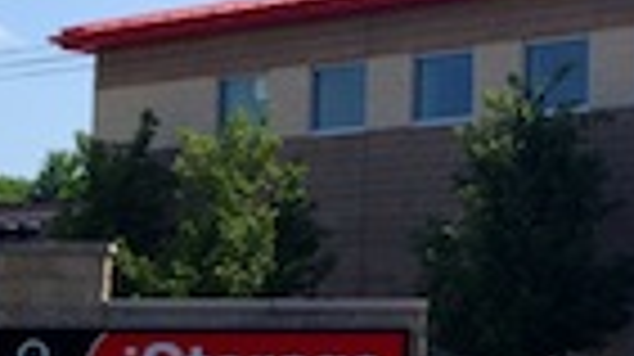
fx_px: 1864
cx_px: 737
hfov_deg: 18.4
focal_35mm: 111
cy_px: 171
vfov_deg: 10.9
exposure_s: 1/1416
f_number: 2.4
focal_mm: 4.28
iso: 50
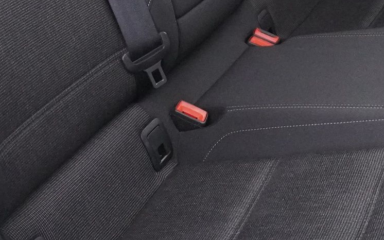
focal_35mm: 82
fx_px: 858
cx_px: 260
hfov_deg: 25.1
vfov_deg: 15.3
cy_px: -54
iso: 6400
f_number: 3.5
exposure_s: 1/50
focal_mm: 16
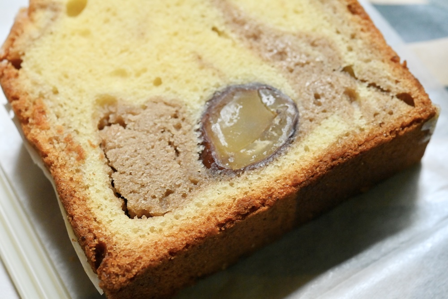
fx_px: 747
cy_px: 150
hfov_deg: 33.4
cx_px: 224
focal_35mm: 60
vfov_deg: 22.6
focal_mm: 60
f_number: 10
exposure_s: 1/125
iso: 6400
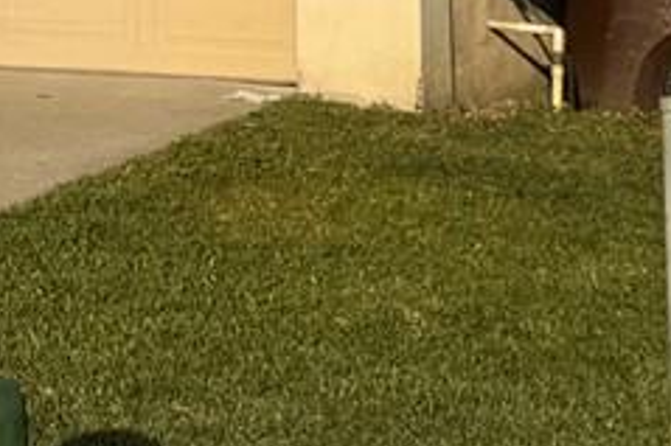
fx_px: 3110
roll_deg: -0.2
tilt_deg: +2.3
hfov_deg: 11.0
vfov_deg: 7.9
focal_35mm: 167
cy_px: -362
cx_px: -727
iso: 80
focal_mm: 6.76
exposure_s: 1/6410
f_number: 1.78
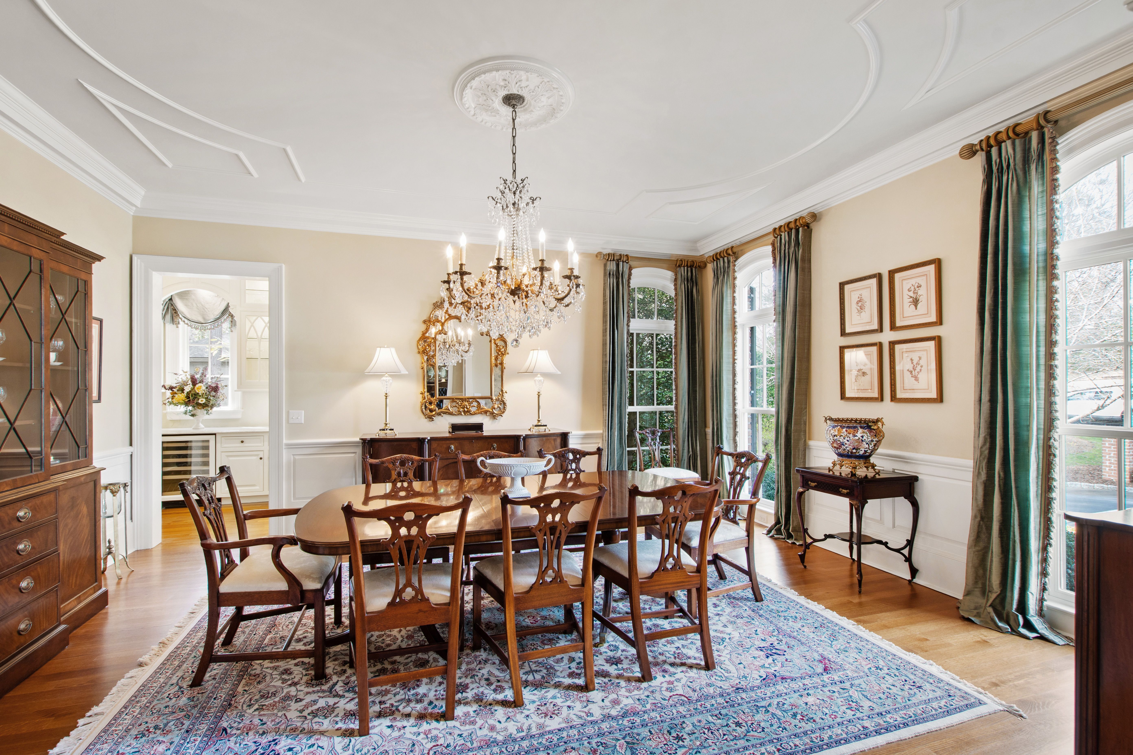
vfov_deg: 77.3
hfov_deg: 100.4
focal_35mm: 15
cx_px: 566
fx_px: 472
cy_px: 378
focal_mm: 10
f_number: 8
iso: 100
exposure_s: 1/1.25
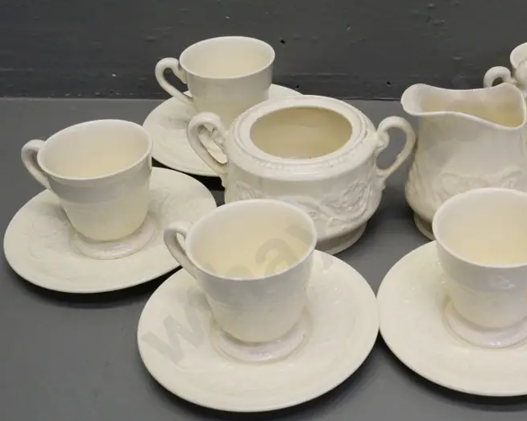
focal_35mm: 55
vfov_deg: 27.6
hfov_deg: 33.7
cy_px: 188
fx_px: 858
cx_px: 373
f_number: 7.1
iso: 3200
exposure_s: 1/200
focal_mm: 18
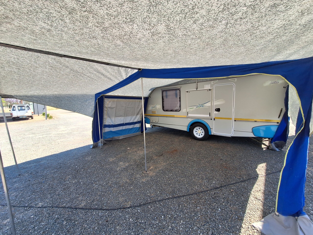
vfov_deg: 89.9
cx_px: 156
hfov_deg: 106.2
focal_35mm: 13
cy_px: 118
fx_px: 118
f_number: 2.2
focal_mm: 1.74
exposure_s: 1/467
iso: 40
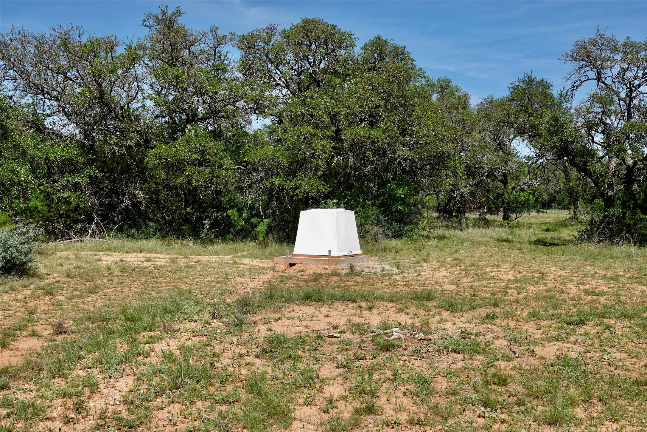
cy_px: 216
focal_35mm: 40
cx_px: 324
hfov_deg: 48.5
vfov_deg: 33.4
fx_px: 719
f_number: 4
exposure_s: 1/800
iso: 100
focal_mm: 14.65
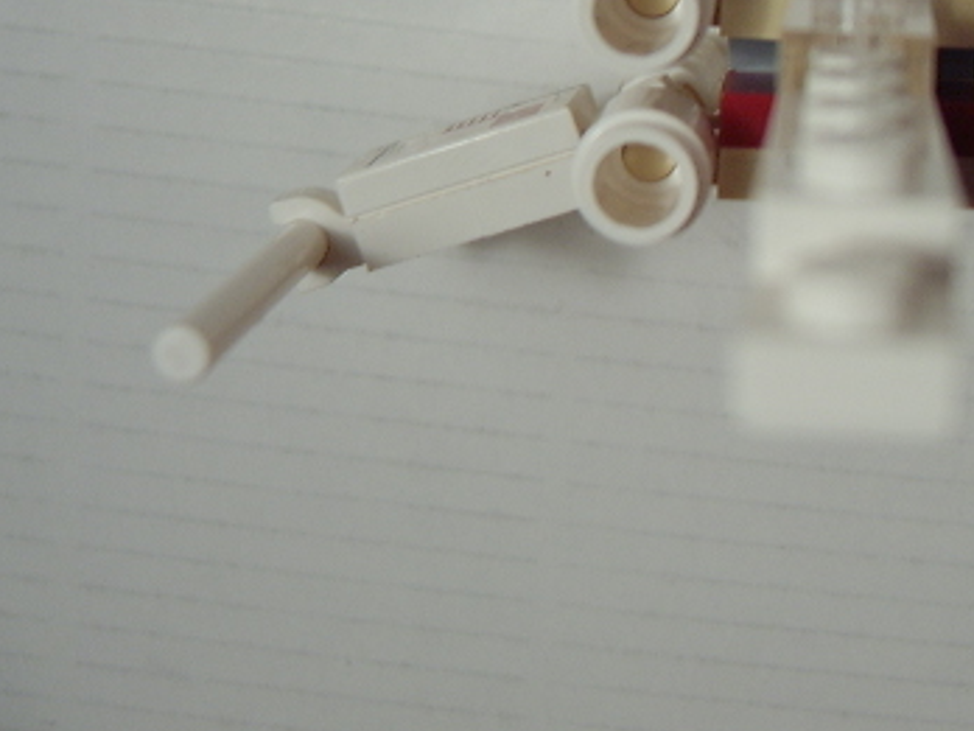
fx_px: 1604
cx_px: 845
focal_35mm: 57
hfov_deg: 32.4
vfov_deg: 25.0
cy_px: 98
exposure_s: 1/50
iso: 100
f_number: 2.7
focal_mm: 8.13
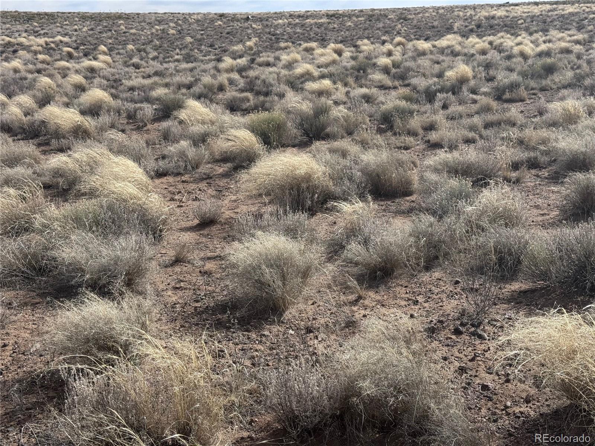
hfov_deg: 39.7
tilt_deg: -13.8
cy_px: 223
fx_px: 825
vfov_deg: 30.3
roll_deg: +2.6
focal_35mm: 48
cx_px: 298
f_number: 1.78
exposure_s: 1/6410
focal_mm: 6.76
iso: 64
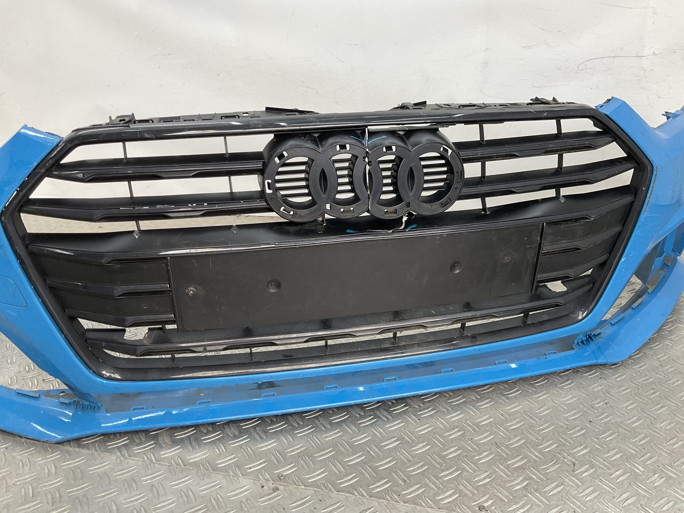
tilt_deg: -21.8
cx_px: 342
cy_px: 256
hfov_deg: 61.7
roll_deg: +0.5
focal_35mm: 29
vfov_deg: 48.2
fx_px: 573
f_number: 1.8
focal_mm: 3
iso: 25
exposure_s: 1/120
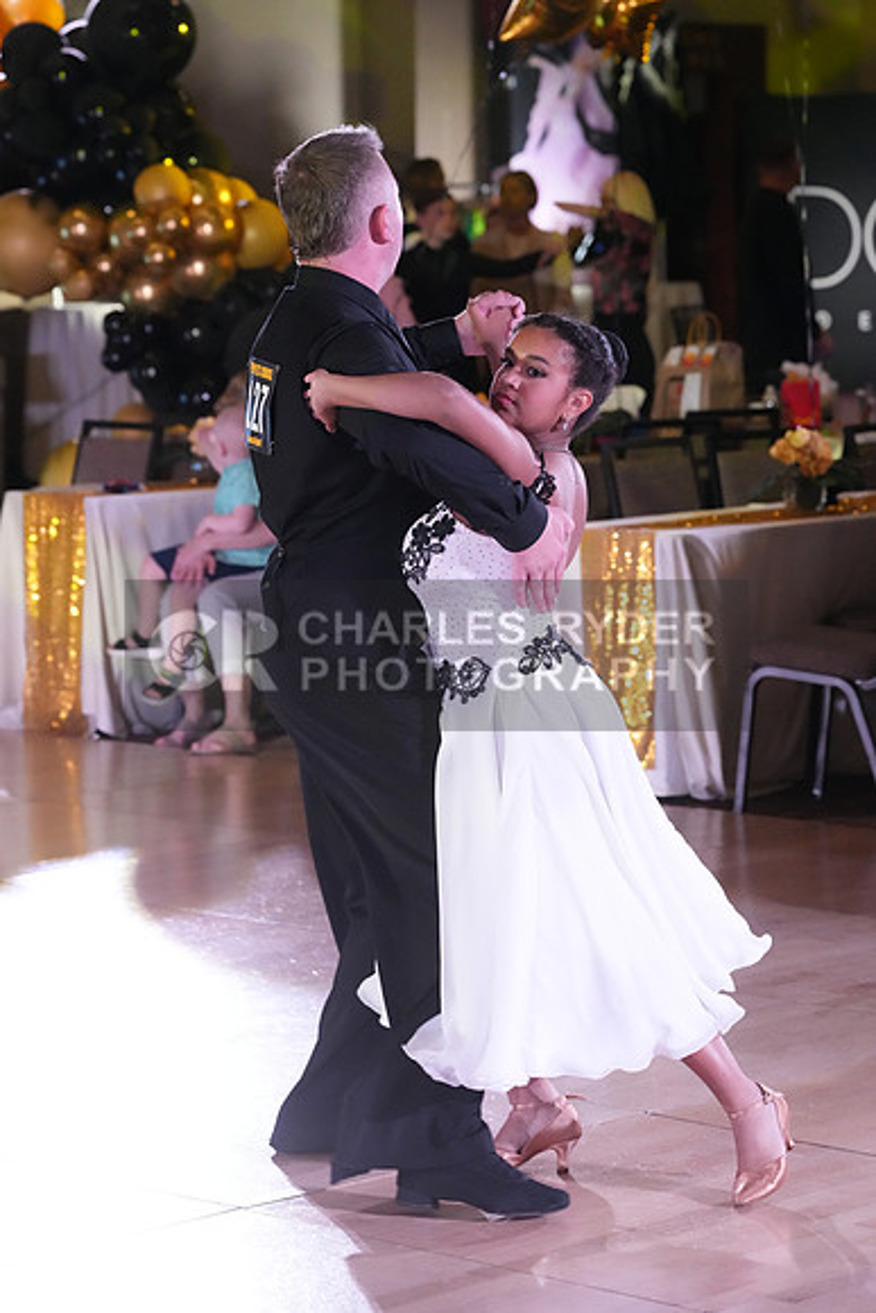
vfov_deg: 17.8
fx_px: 4195
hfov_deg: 11.9
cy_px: 656
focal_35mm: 115
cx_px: 438
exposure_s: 1/400
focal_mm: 115
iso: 8000
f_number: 5
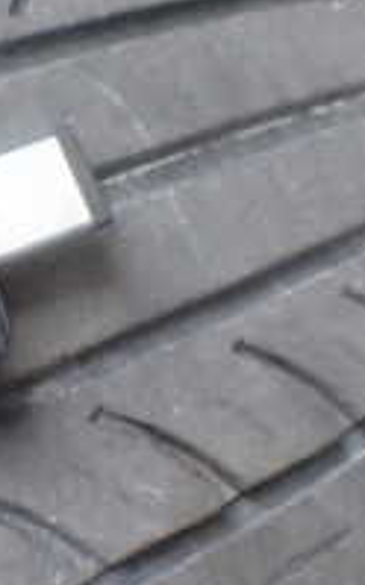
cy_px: 250
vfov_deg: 21.6
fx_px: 1531
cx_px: -121
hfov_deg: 13.1
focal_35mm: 96
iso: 320
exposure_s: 1/125
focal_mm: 5.4
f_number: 2.3
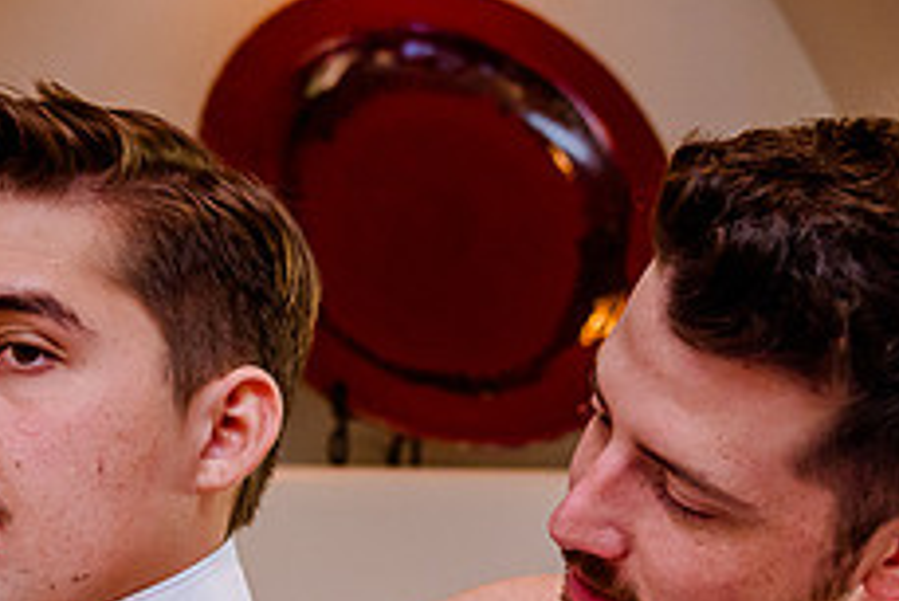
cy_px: 496
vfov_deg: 9.6
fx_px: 3573
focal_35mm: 143
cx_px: 113
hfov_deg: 14.2
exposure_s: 1/160
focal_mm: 50
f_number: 4
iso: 2000
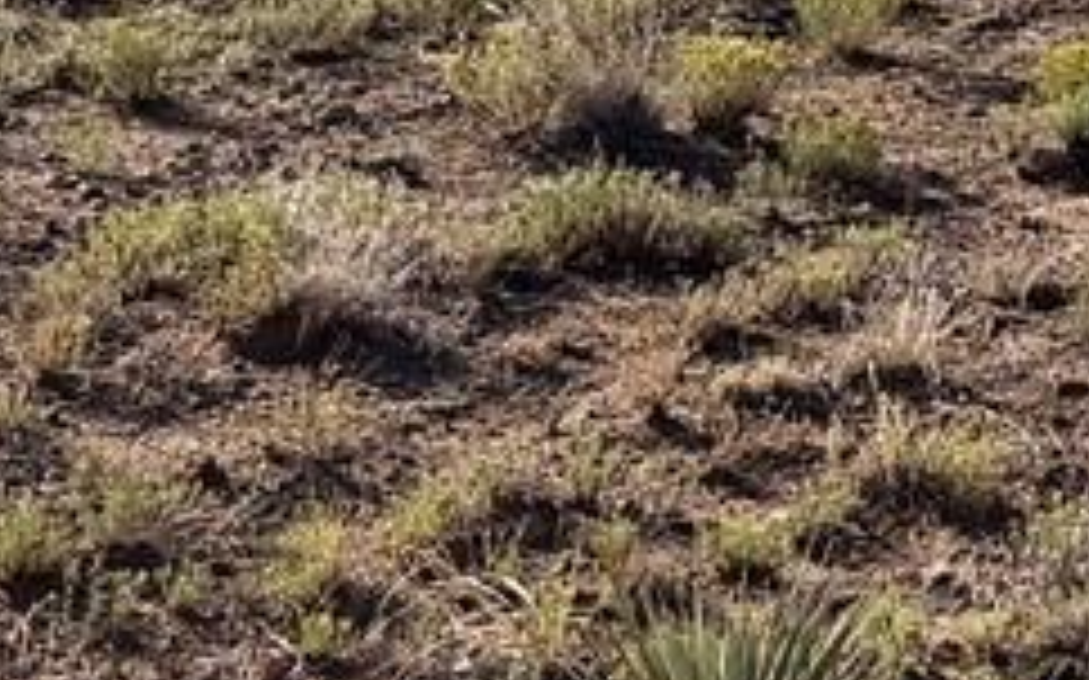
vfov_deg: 7.7
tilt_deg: -6.0
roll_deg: +0.9
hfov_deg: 11.5
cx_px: 1980
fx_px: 4984
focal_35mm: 168
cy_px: -297
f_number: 1.78
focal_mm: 6.76
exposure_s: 1/4167
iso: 80
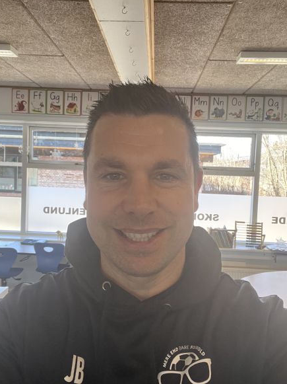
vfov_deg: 58.4
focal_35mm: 31
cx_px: 140
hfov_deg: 45.4
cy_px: 191
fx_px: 343
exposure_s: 1/60
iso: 100
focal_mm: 2.71
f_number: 2.2
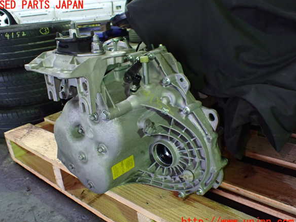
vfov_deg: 45.4
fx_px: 265
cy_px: 114
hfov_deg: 58.4
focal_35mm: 31
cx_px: 144
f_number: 2.3
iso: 800
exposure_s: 1/50
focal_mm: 5.4
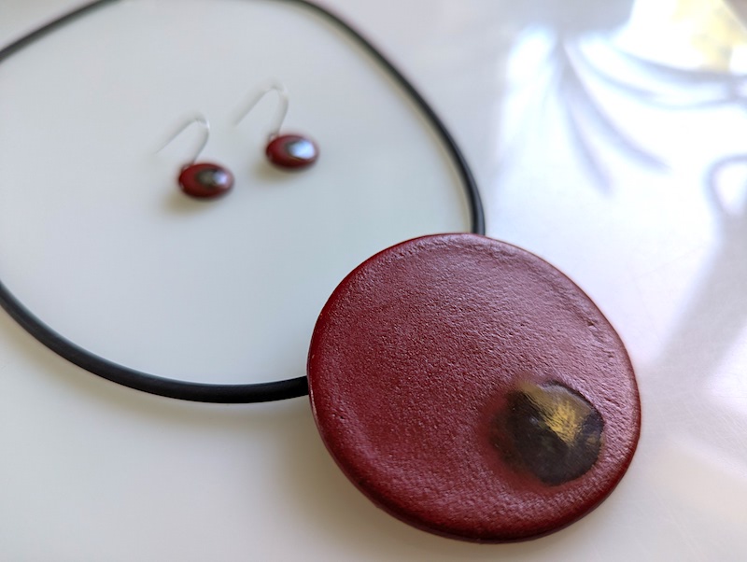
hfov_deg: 71.5
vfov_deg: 56.9
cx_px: 374
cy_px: 281
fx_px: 519
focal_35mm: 24
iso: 43
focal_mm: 6.81
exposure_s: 1/49.2
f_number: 1.85
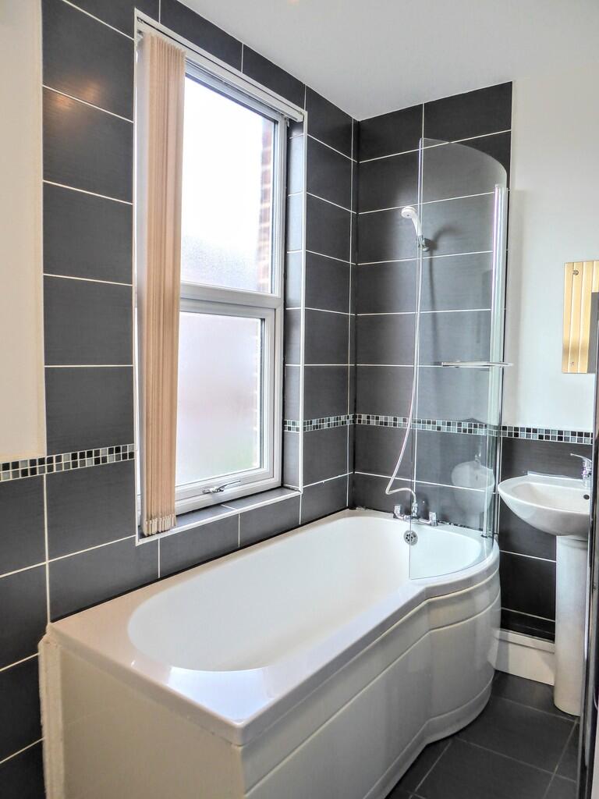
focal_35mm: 25
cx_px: 300
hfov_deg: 54.9
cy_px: 400
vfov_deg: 69.4
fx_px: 577
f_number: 3.3
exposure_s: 1/100
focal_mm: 4.3
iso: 200
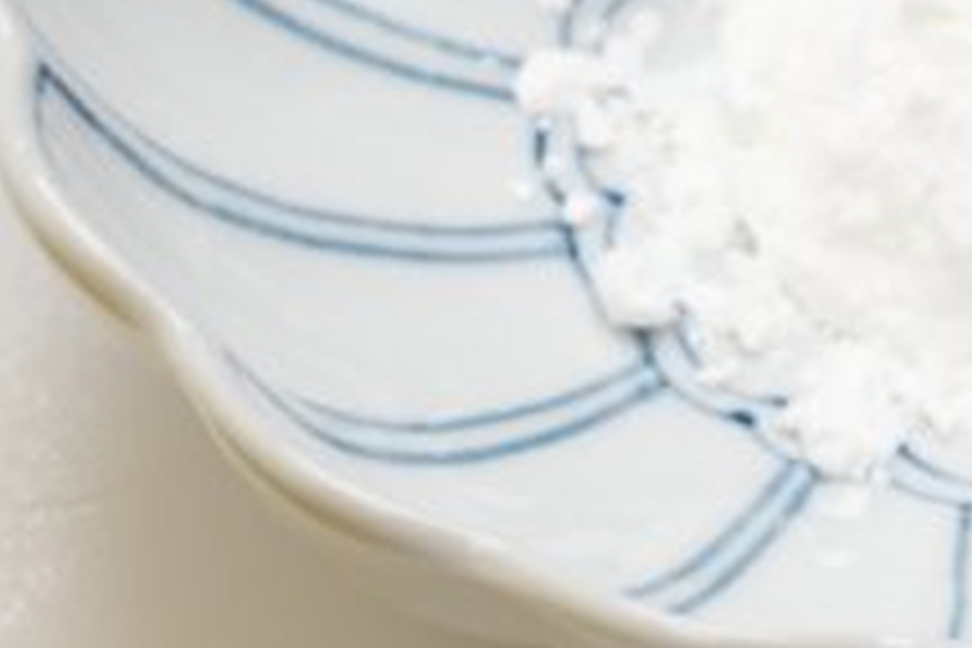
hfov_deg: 6.7
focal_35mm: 305
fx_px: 8234
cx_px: 176
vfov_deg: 4.4
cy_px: -695
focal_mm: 55
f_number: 9
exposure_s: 1/100
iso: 100
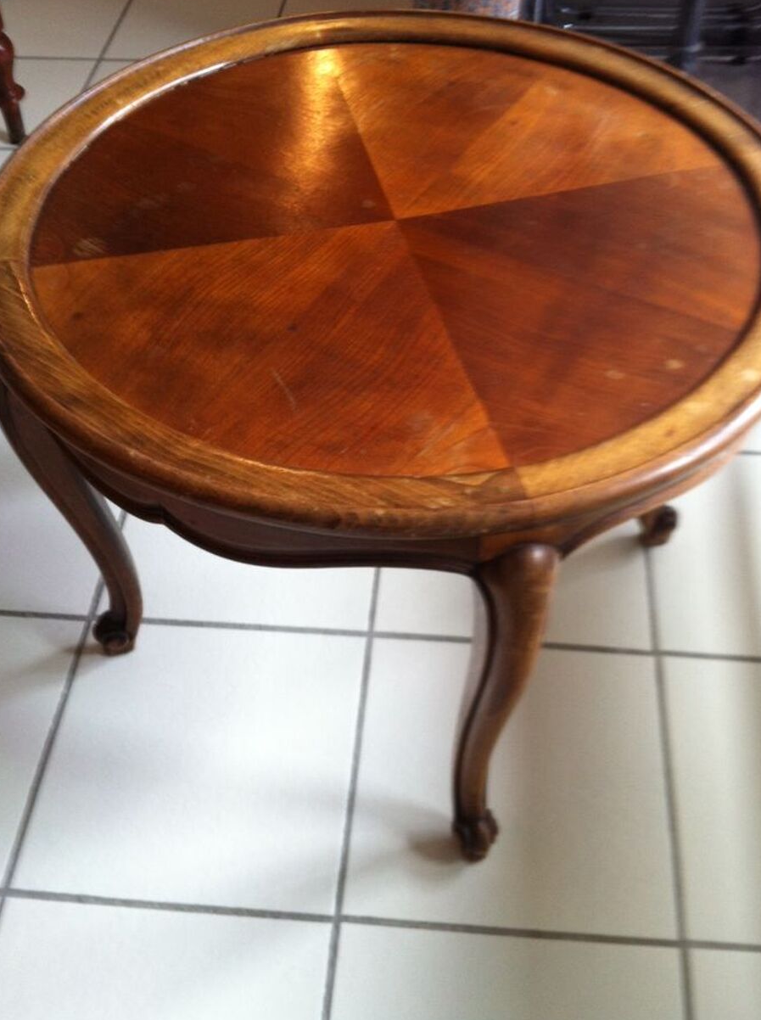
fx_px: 1147
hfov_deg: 36.7
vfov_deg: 47.9
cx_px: 391
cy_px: 506
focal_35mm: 39
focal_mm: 3.85
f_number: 2.8
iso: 80
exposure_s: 1/17
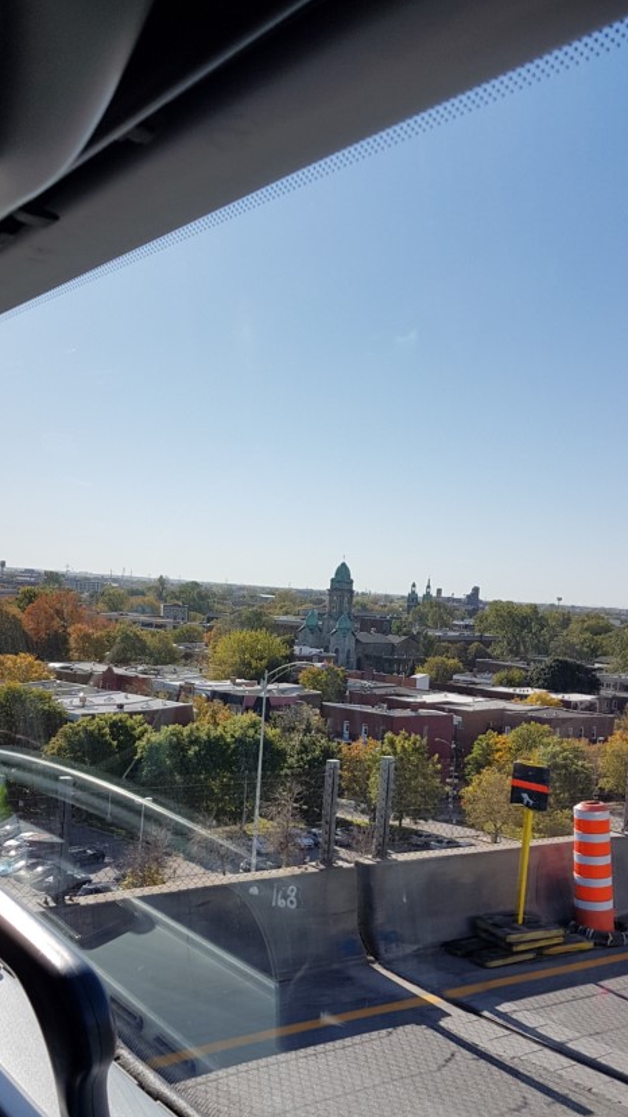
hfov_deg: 33.7
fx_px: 1037
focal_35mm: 35
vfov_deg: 56.2
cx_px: 274
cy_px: 666
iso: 40
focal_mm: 4.2
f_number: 1.7
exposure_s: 1/2012
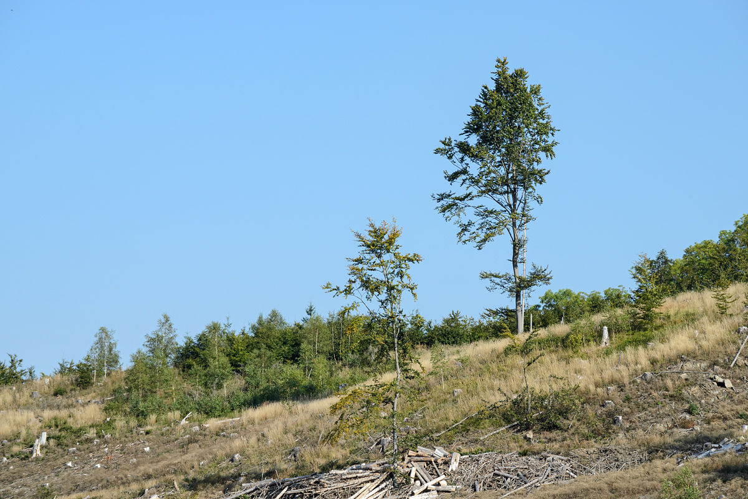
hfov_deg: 15.2
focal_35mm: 135
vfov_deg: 10.2
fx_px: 2805
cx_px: 374
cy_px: 250
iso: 200
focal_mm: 90
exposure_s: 1/1000
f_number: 7.1
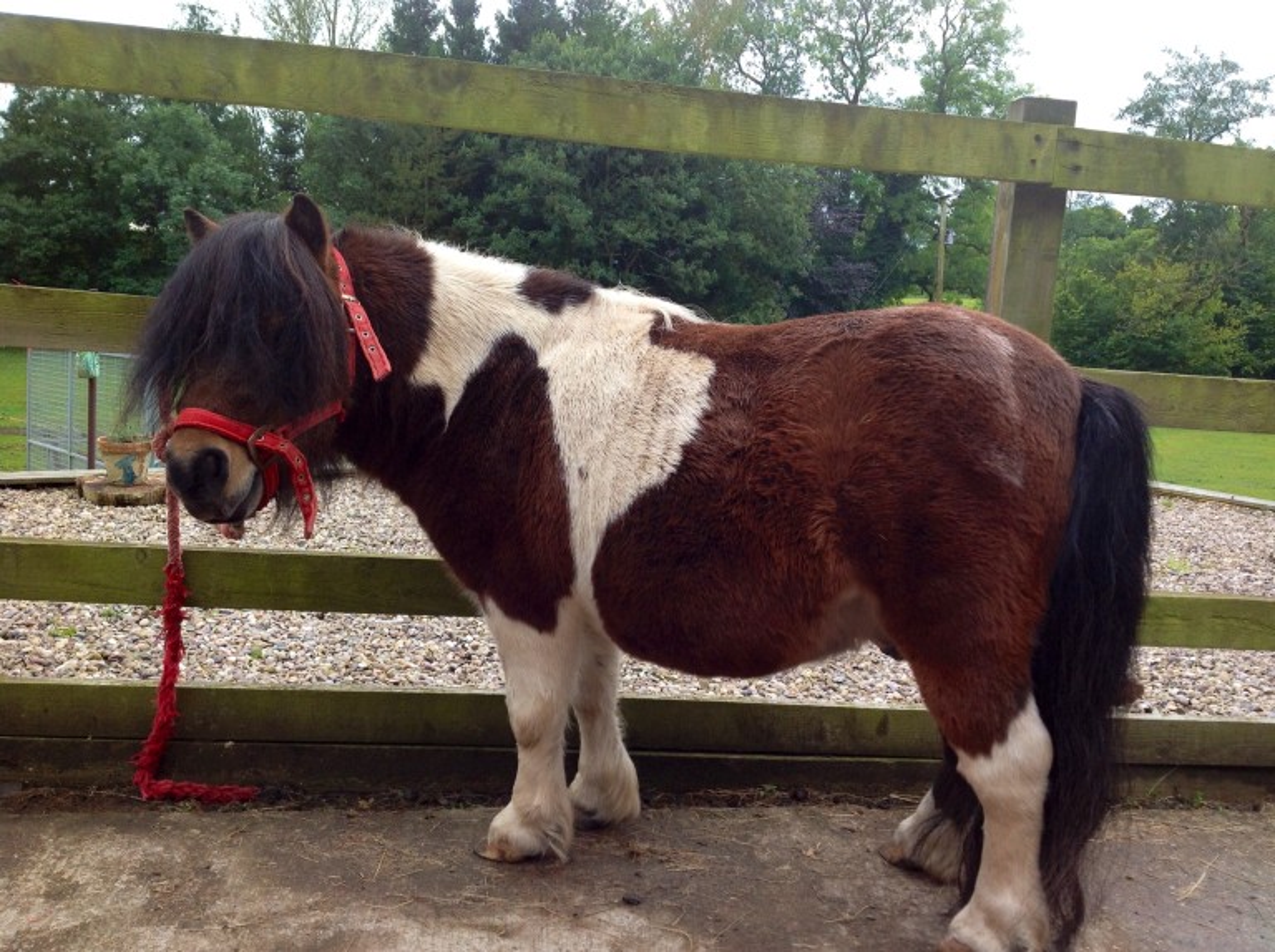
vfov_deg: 40.6
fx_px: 1288
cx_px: 638
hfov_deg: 52.7
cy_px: 476
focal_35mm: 35
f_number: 2.4
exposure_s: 1/285
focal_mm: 4.28
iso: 50
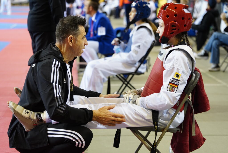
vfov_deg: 12.4
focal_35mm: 111
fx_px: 703
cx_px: 114
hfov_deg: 18.4
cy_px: 76
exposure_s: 1/125
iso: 3200
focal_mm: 111
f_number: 4
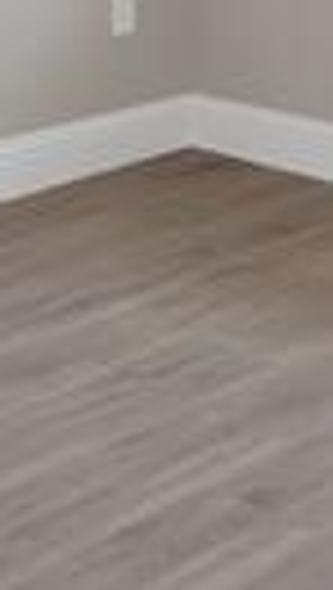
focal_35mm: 98
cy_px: -261
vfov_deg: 19.4
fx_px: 1533
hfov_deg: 12.4
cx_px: 180
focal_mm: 12
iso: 640
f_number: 9
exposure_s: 1/25
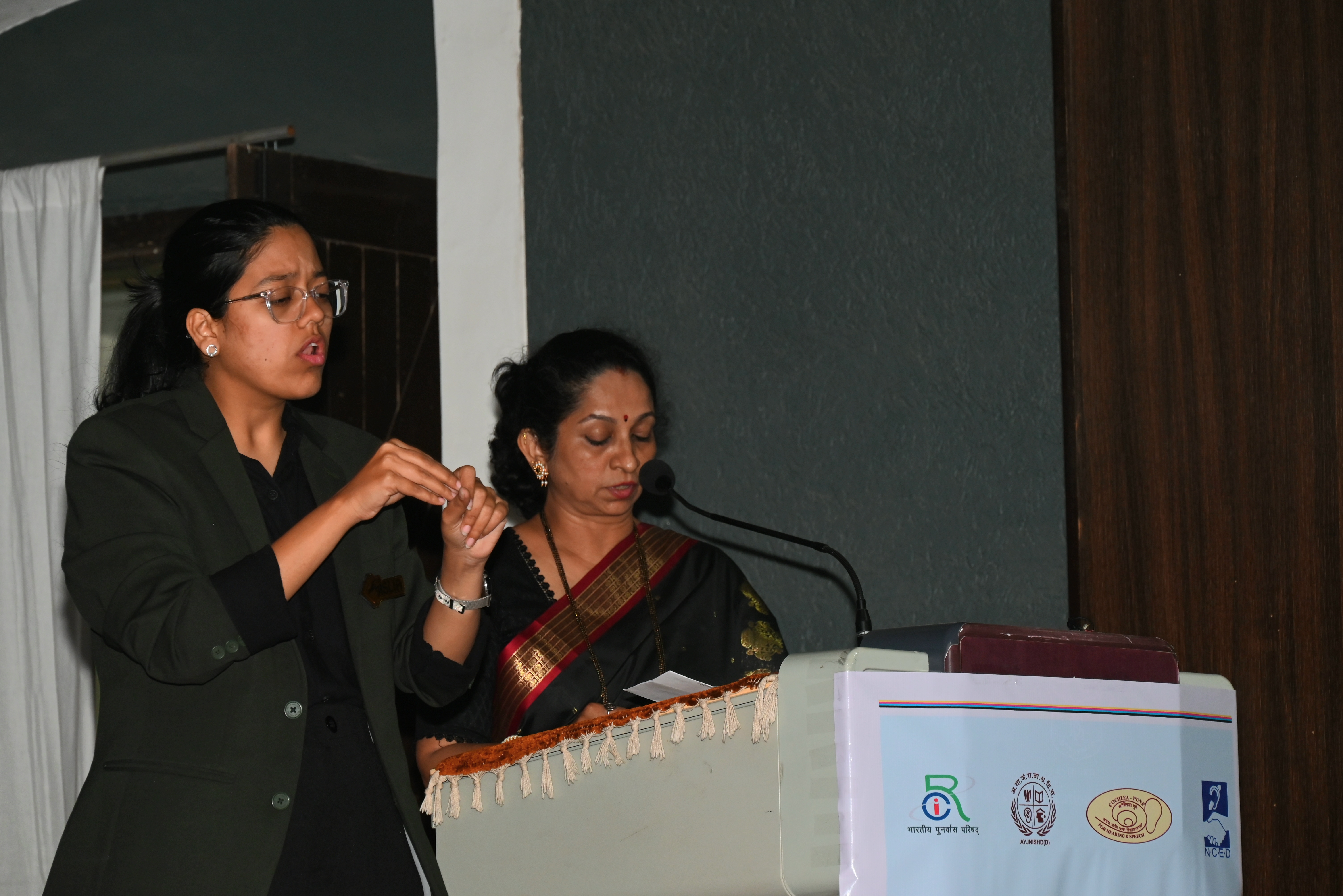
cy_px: 448
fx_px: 6344
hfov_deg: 12.1
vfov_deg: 8.1
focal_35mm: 170
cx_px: 672
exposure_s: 1/125
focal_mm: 170
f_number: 9
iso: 1000
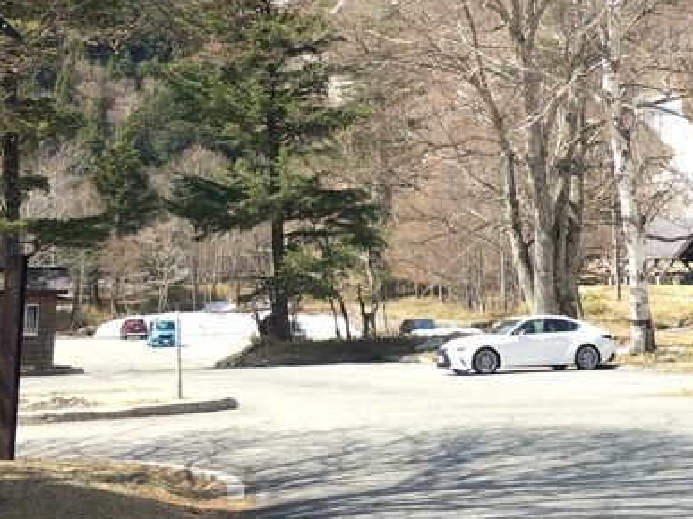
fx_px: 1221
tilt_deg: +10.1
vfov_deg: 23.4
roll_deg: +0.2
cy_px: 58
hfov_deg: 31.5
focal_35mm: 61
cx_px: 441
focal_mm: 4.15
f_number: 2.2
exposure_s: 1/346
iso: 25
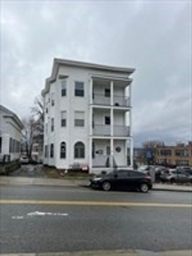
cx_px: 96
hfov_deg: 53.0
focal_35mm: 26
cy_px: 128
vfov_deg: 67.3
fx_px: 192
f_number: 1.5
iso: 50
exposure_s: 1/9434
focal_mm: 5.7
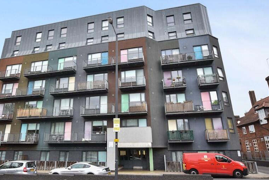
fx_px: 174
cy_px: 85
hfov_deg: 74.7
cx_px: 113
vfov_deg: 54.4
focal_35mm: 23
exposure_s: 1/125
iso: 160
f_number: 5.6
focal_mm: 11.5
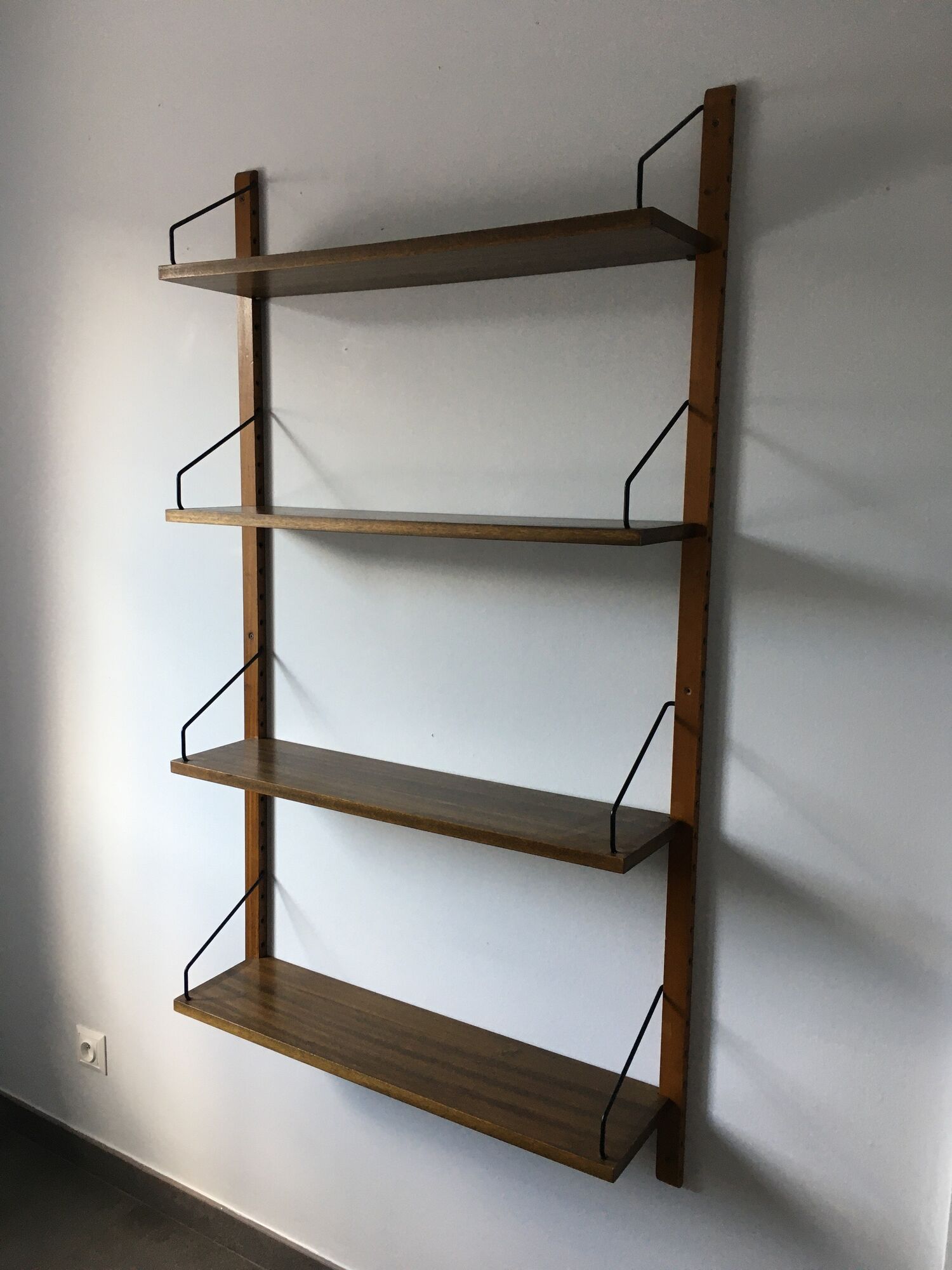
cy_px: 635
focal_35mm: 29
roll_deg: -1.7
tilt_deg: -8.8
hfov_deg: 48.2
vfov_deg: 61.7
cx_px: 476
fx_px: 1063
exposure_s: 1/33
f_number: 2.2
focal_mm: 4.15
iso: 40
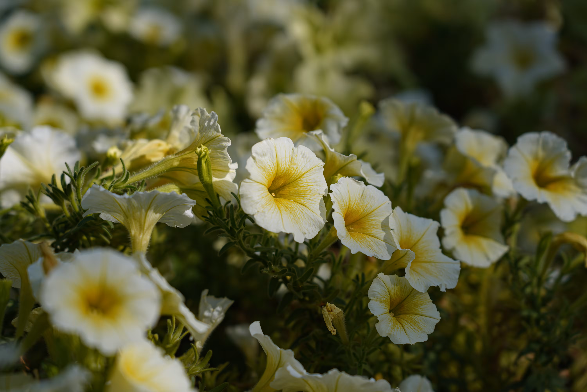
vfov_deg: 13.0
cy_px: 196
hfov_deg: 19.5
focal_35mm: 105
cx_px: 294
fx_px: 1712
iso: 50
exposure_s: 1/400
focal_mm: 105
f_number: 5
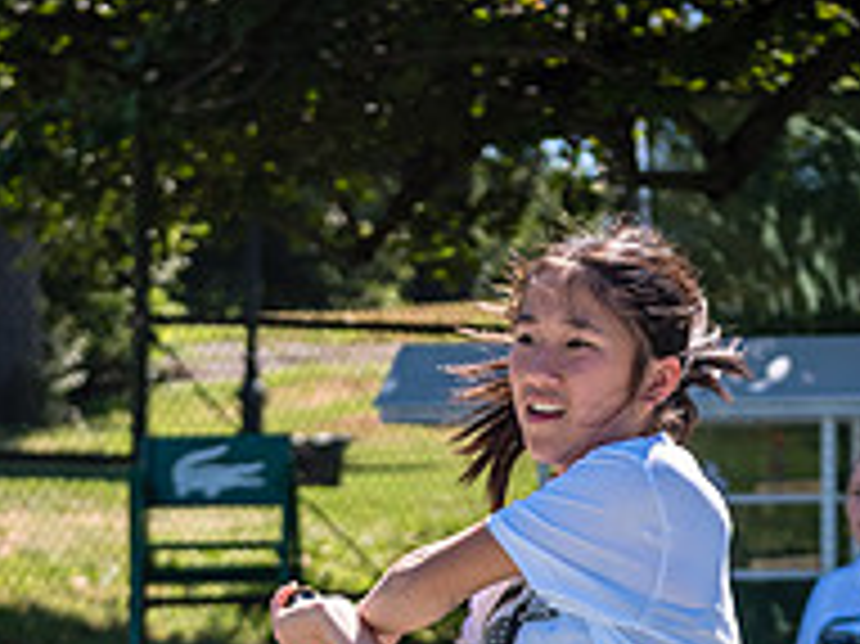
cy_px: 900
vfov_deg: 6.8
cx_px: 594
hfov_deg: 9.2
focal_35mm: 215
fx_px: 5338
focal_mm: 60
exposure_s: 1/1600
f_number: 3.5
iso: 200
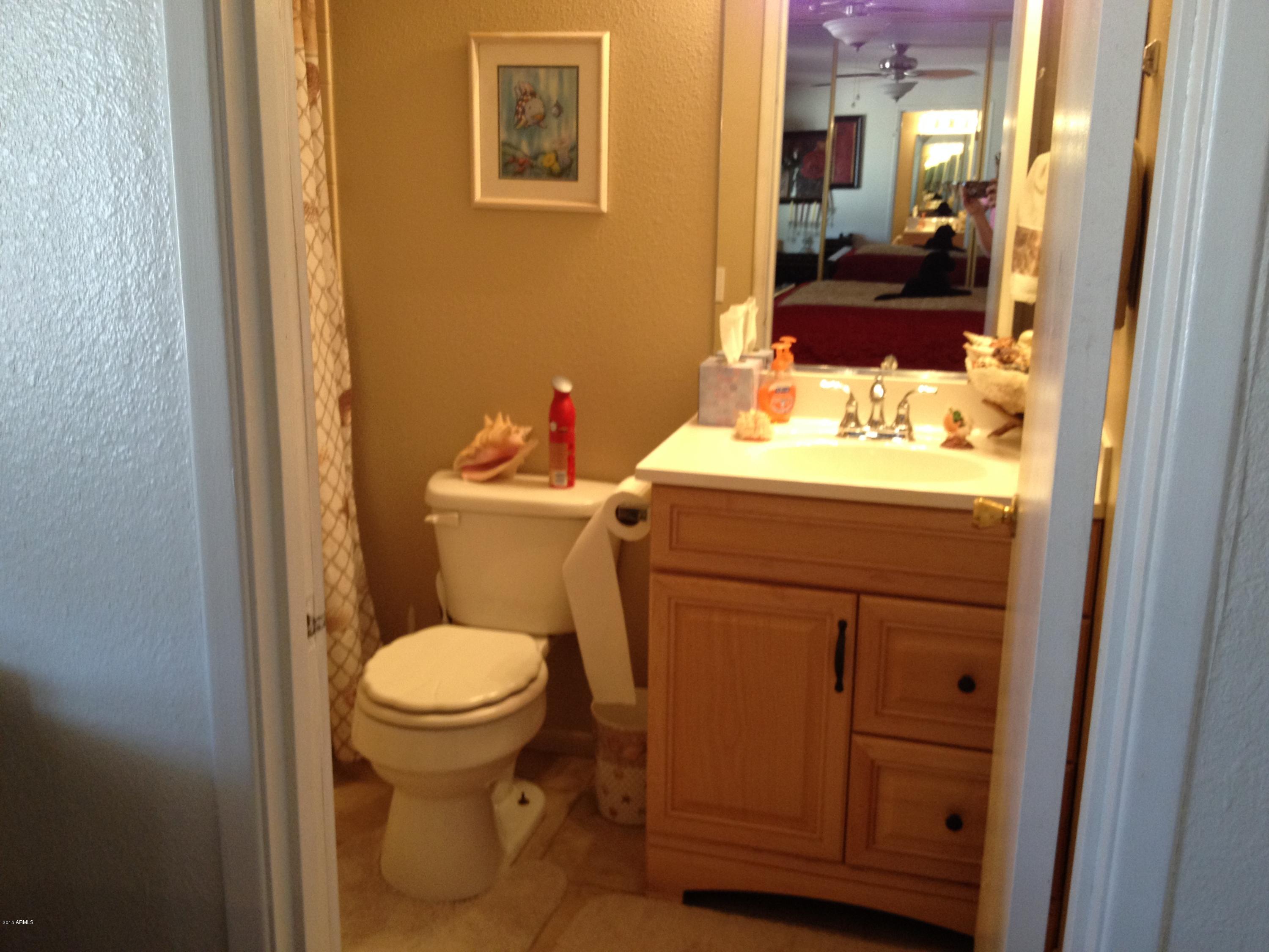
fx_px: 1283
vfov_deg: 40.7
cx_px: 634
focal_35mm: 35
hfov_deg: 52.6
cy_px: 476
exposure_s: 1/20
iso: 125
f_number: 2.4
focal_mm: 4.28
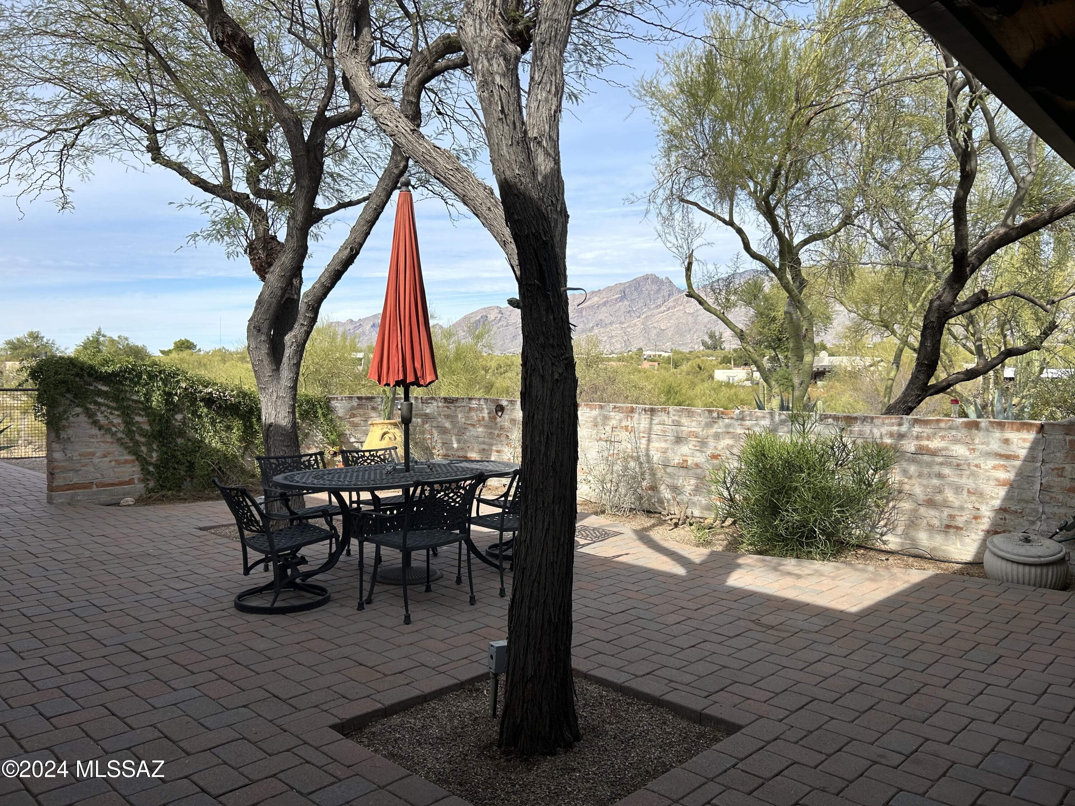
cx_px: 538
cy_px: 403
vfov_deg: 53.1
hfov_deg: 67.3
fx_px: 807
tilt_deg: -2.7
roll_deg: -0.7
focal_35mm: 26
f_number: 1.5
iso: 50
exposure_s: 1/2762
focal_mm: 5.7
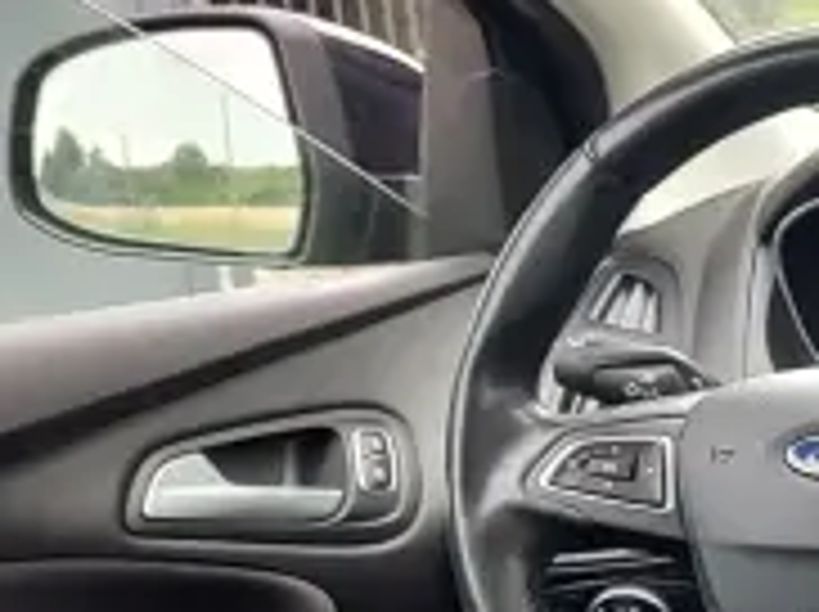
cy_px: 662
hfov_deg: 20.1
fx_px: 1914
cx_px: 1296
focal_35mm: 81
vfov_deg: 17.6
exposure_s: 1/100
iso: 149
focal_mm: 5.56
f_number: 1.8
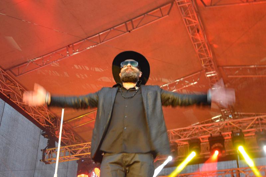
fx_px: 421
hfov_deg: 35.1
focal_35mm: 57
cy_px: 88
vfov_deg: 23.7
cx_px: 133
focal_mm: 38
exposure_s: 1/30
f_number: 4.5
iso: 3200
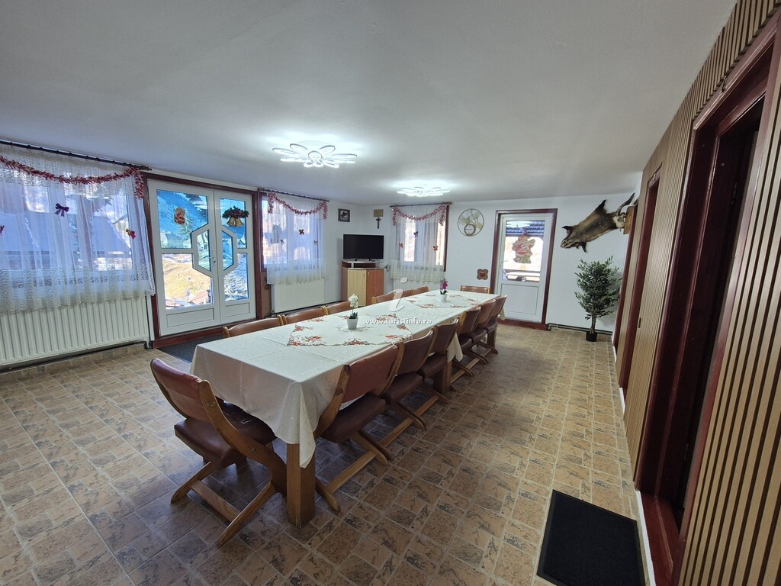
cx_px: 390
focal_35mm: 13
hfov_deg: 106.2
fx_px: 293
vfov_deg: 89.9
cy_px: 293
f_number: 2.2
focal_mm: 2.2
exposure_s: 1/50
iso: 100
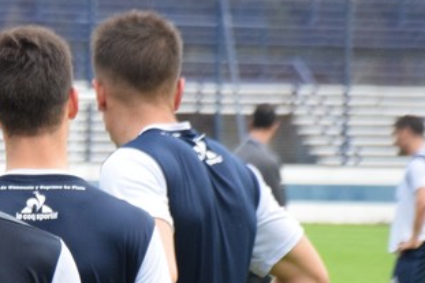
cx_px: -72
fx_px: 5026
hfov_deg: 4.8
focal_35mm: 426
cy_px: 269
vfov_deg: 3.2
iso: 2000
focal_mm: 98
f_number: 6.3
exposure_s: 1/1600
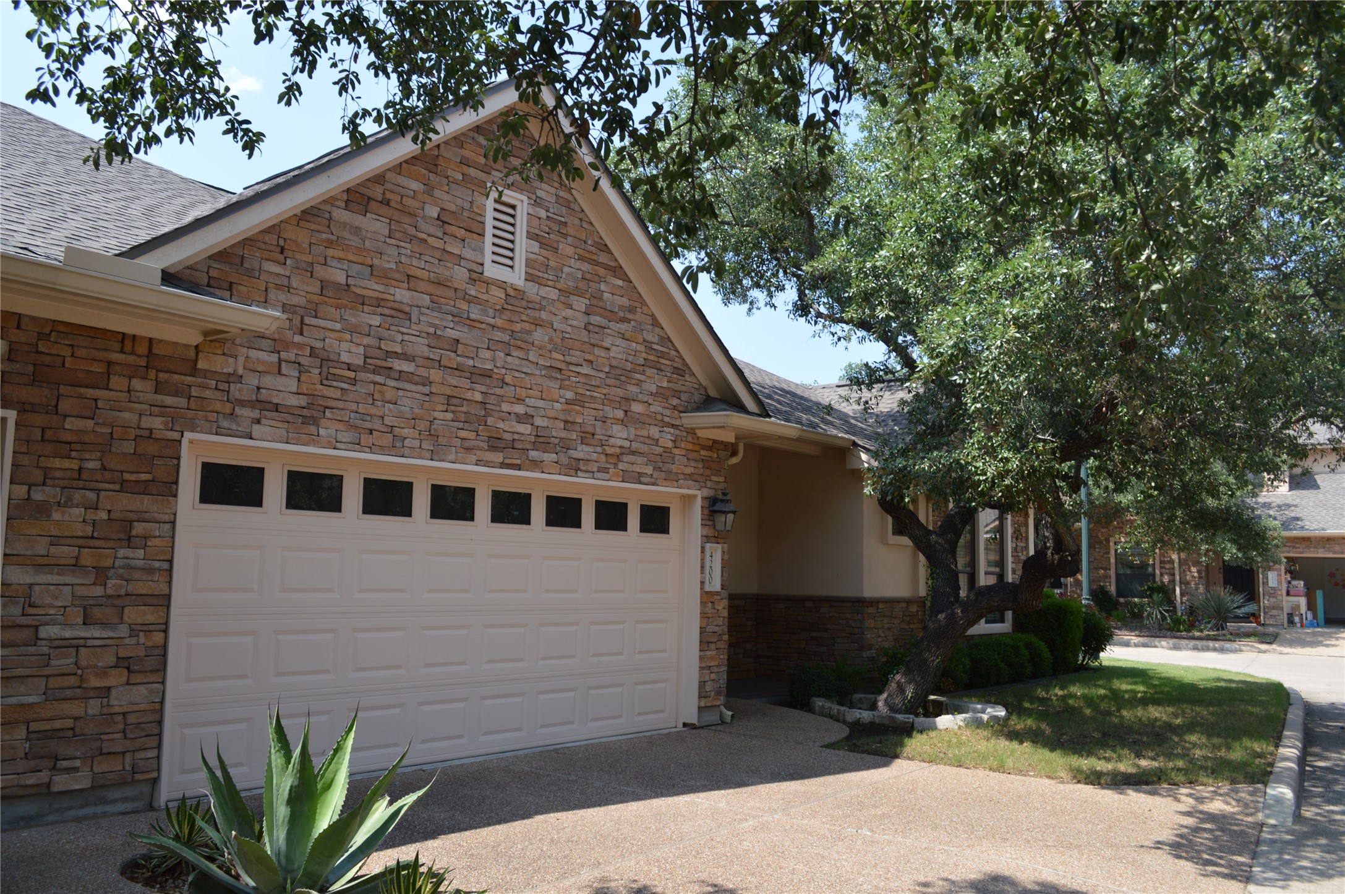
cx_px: 672
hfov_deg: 67.4
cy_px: 447
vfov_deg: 47.8
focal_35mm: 27
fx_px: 1008
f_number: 6.3
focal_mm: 18
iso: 100
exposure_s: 1/160
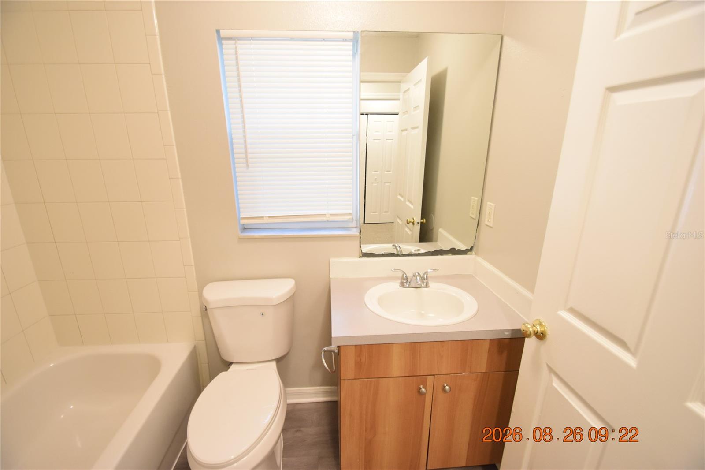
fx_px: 294
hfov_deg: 100.4
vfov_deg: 77.3
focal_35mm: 15
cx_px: 352
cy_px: 235
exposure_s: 1/60
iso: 1800
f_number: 3.5
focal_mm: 10
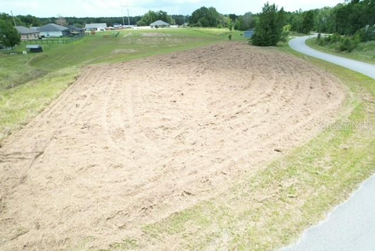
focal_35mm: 22
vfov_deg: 57.3
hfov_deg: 78.5
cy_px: 126
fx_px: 229
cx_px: 188
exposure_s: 1/640
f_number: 2.8
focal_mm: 8.38
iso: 100
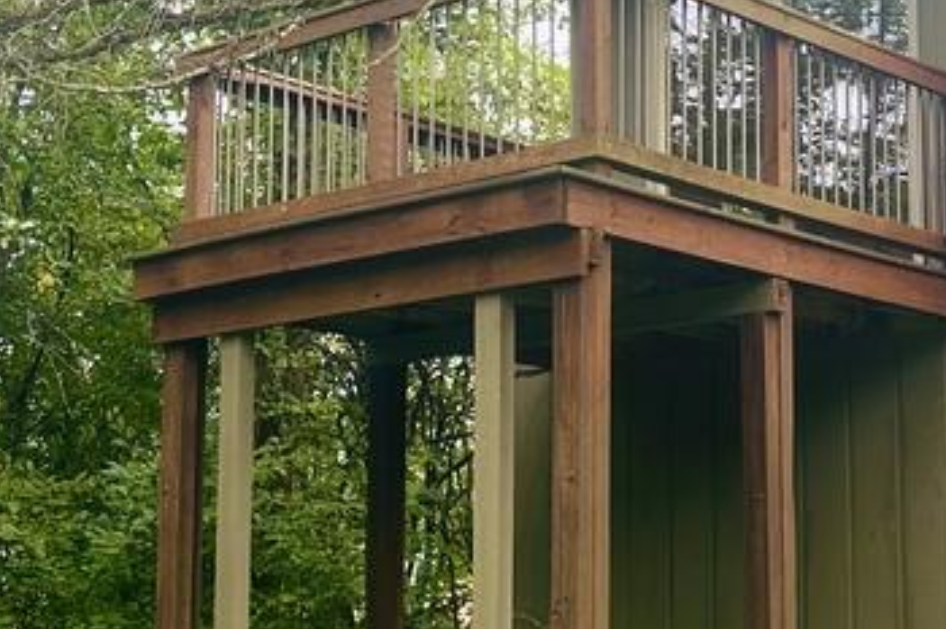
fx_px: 2022
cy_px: 370
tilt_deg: +9.0
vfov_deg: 17.7
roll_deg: -1.0
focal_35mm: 77
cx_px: 670
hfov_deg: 26.1
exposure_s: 1/615
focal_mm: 6.86
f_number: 1.78
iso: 80
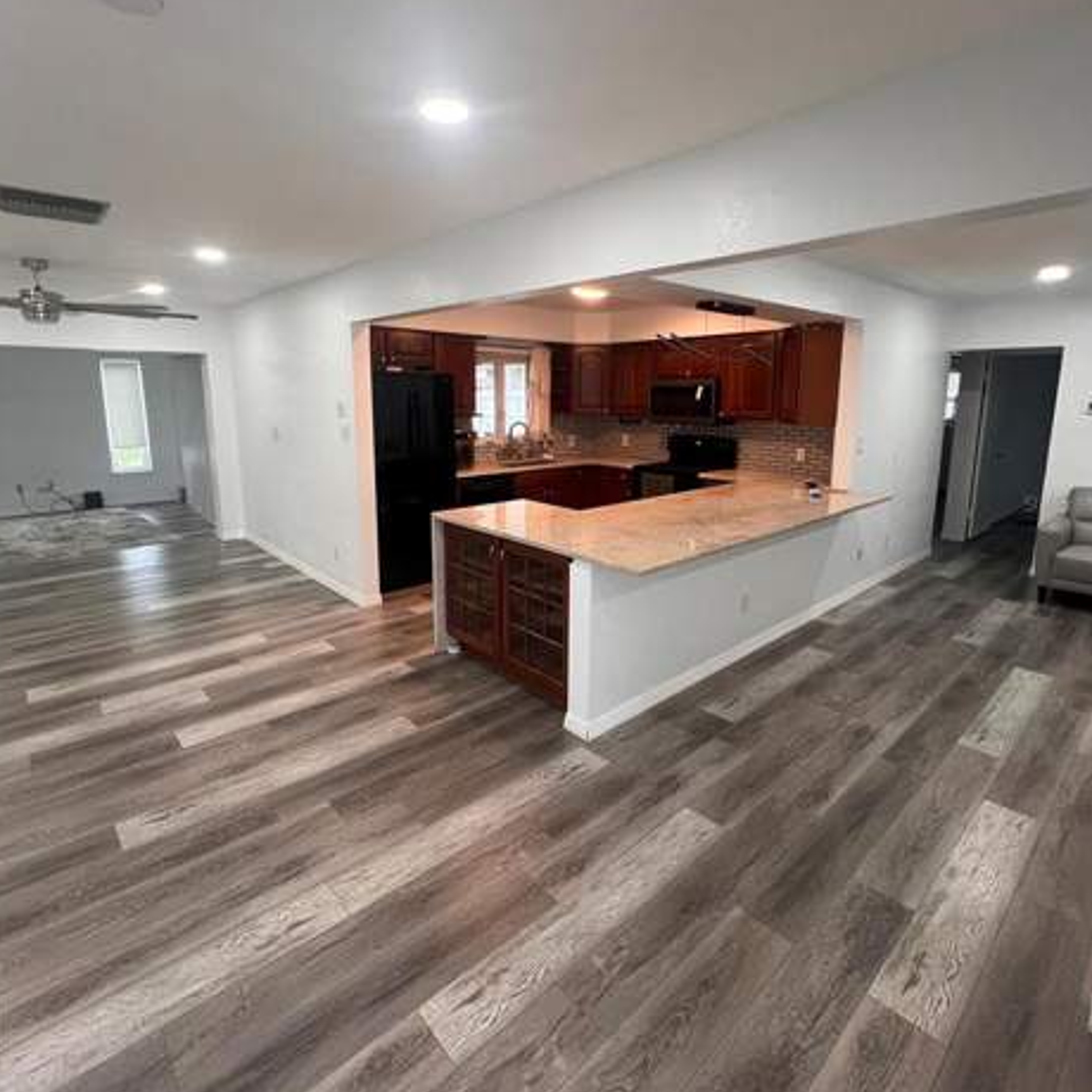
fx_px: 571
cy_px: 503
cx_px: 544
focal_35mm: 16
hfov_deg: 87.4
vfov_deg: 87.3
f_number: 1.8
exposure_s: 1/60
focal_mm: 1.57
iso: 160
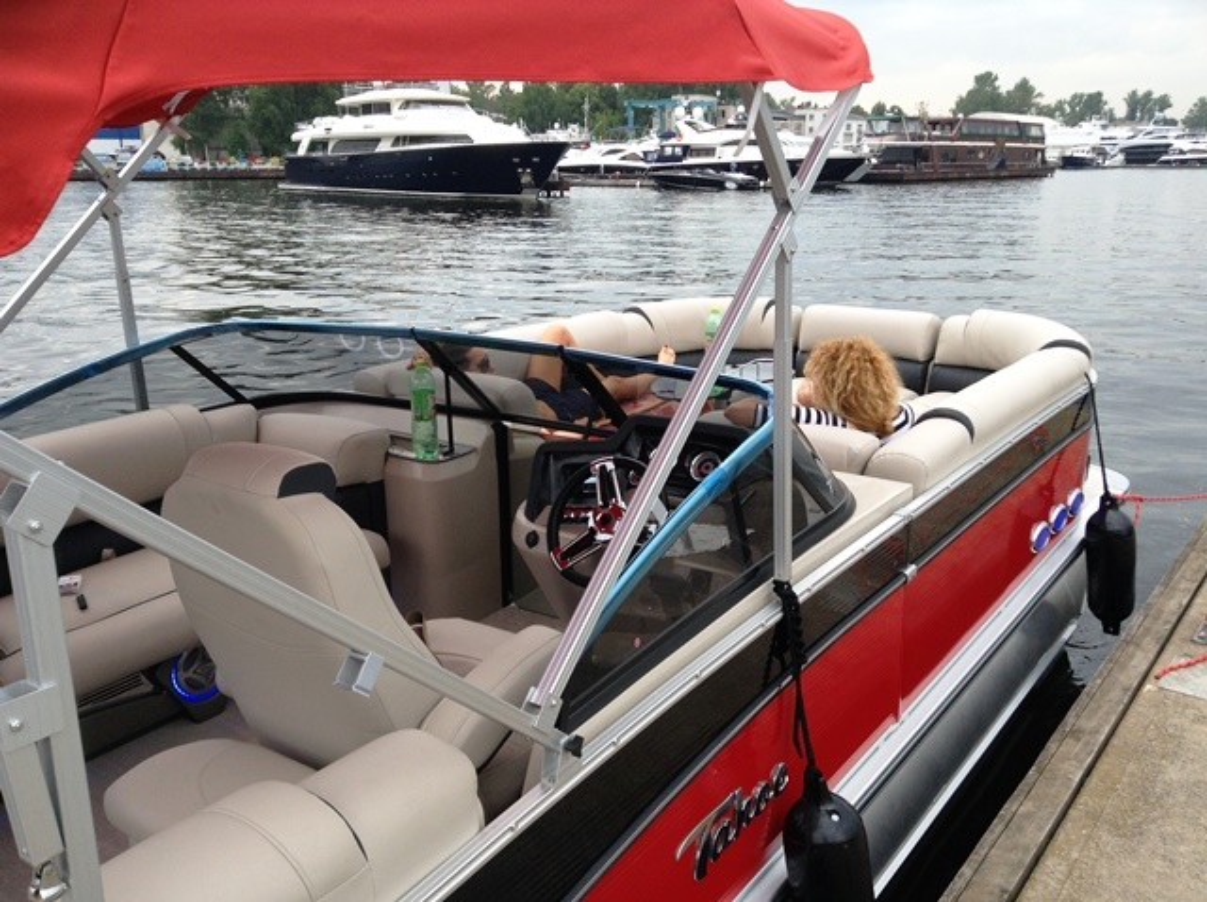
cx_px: 604
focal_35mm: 33
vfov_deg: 42.8
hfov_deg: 55.4
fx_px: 1149
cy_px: 451
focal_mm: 3.3
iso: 32
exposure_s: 1/60
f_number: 2.4
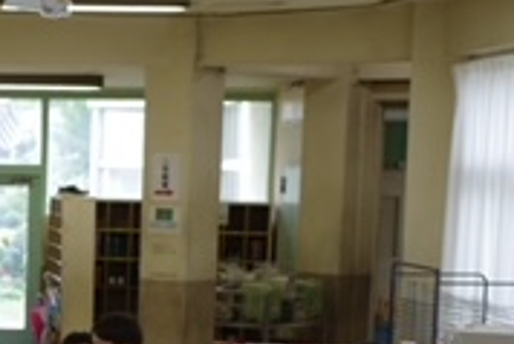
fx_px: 1800
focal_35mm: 126
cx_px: -193
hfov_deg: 15.3
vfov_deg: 10.7
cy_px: 425
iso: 100
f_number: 2.8
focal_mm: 18.3
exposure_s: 1/40
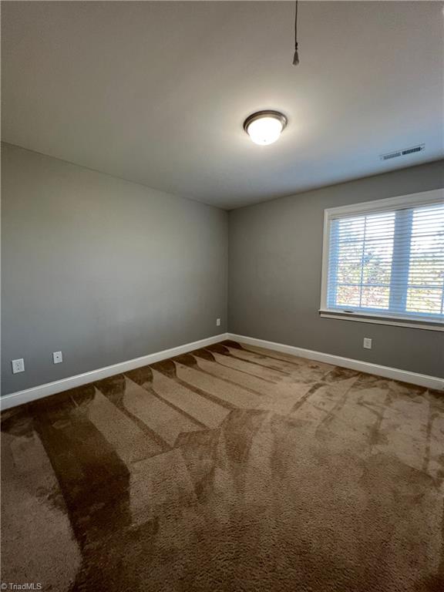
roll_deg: -0.4
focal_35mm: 13
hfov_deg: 89.9
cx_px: 222
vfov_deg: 106.2
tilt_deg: -5.9
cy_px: 296
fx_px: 222
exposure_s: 1/60
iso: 160
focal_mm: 1.57
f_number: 1.8
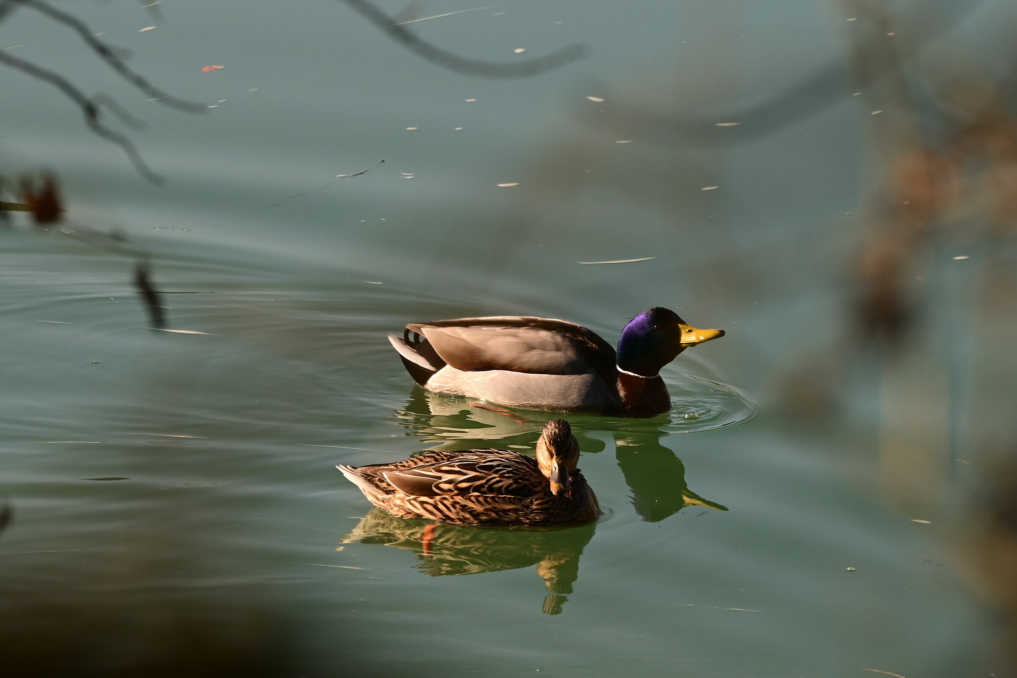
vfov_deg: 4.4
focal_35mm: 310
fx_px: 8757
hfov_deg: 6.6
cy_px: 339
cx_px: 508
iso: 320
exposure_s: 1/250
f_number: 11
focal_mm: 207
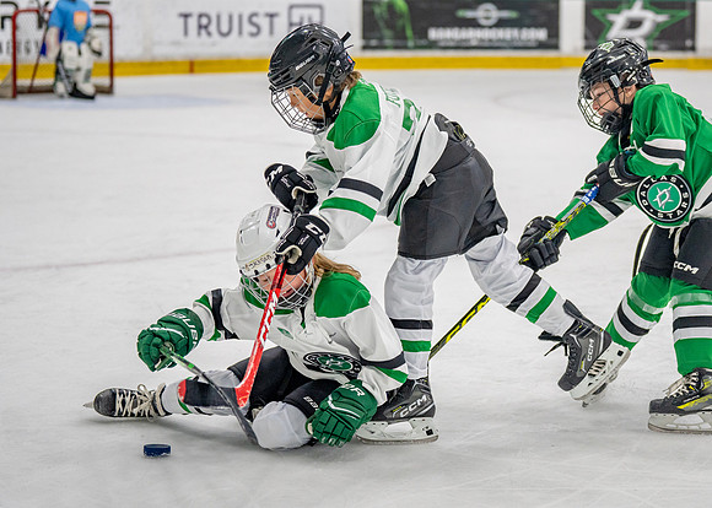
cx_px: 449
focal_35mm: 99
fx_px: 2007
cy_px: 190
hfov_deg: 20.1
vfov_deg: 14.4
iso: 1000
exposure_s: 1/1600
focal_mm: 70
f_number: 2.8
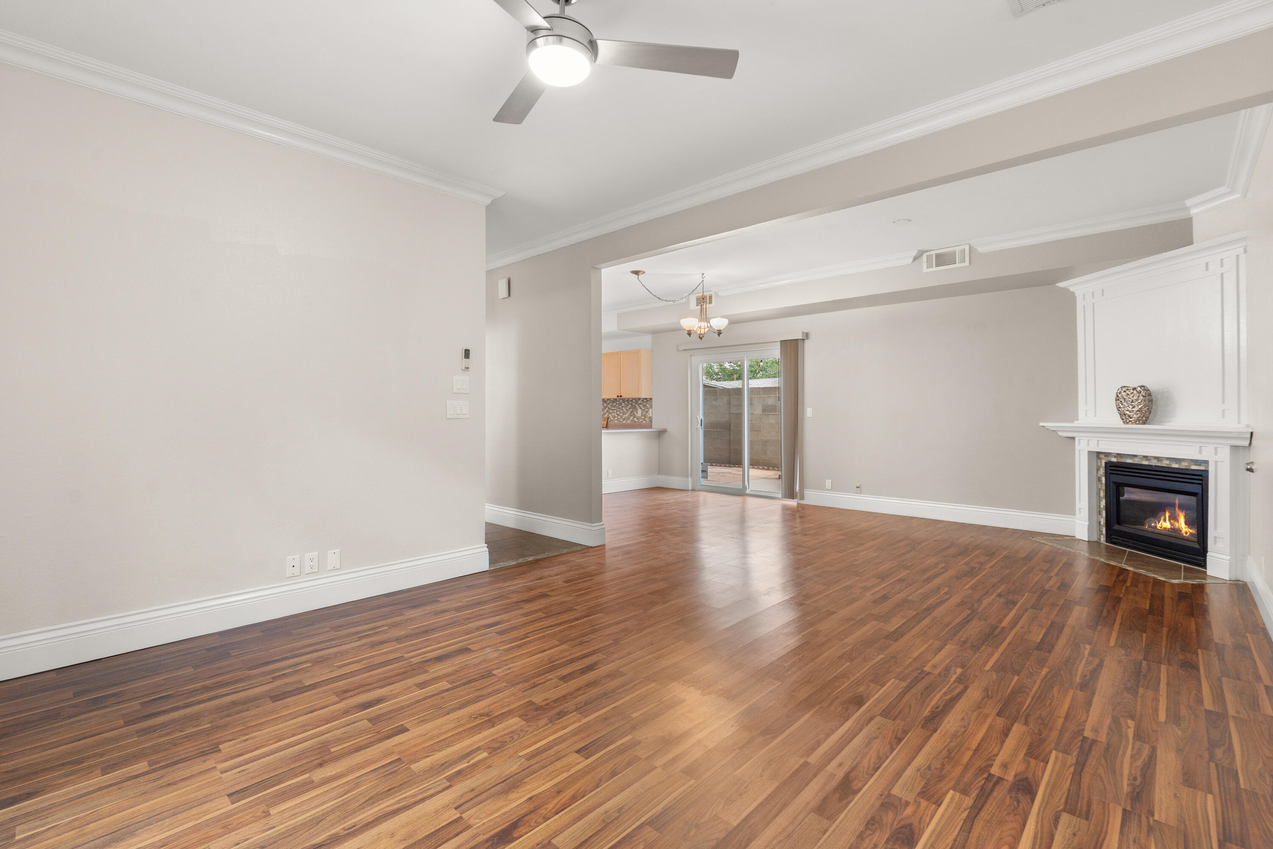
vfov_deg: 72.1
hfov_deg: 95.0
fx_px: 583
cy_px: 424
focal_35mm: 16
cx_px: 636
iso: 320
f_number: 8
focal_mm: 16.5
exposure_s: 1/1.67
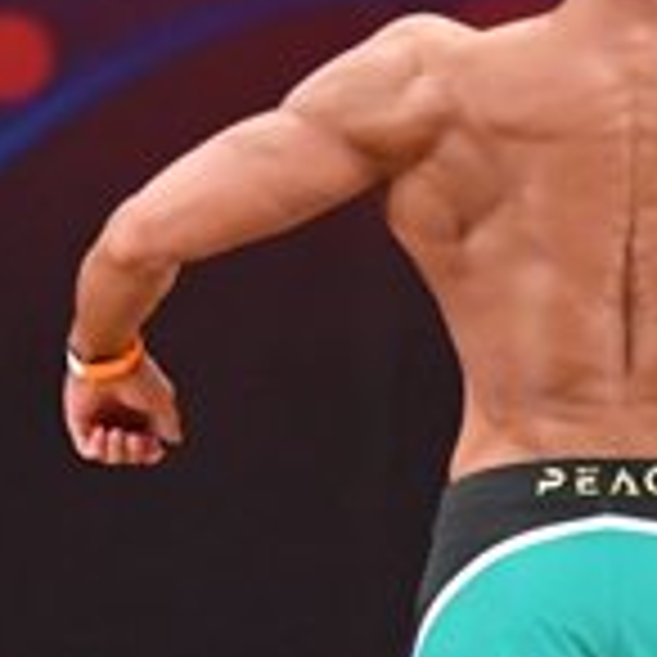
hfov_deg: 1.7
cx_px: 979
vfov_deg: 1.7
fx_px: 21817
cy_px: 518
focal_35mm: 1016
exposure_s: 1/400
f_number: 5.6
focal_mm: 150
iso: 3600
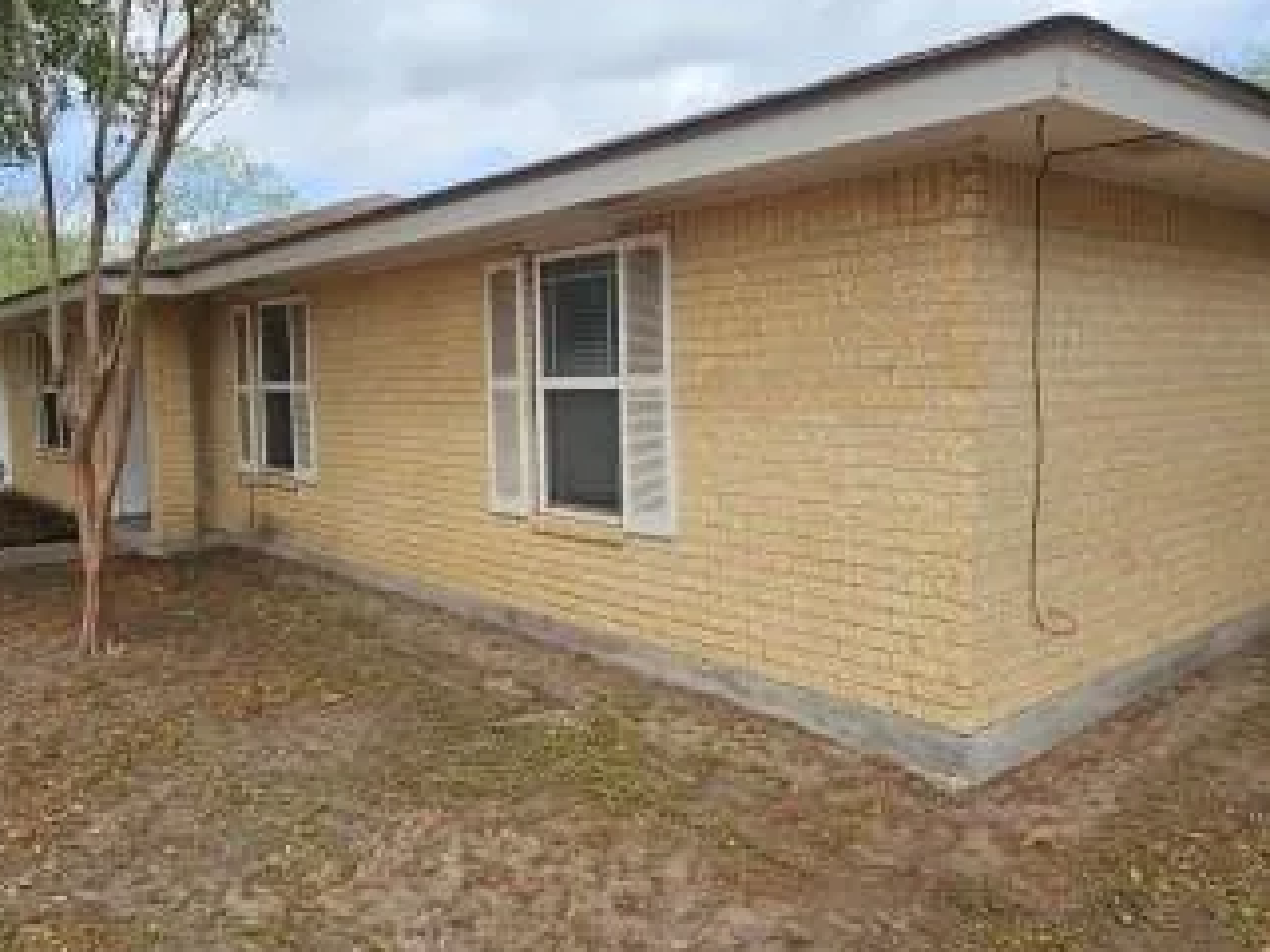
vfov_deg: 53.0
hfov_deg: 67.0
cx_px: 544
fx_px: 954
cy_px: 432
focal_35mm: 26
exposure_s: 1/1372
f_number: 2.2
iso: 50
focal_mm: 2.2
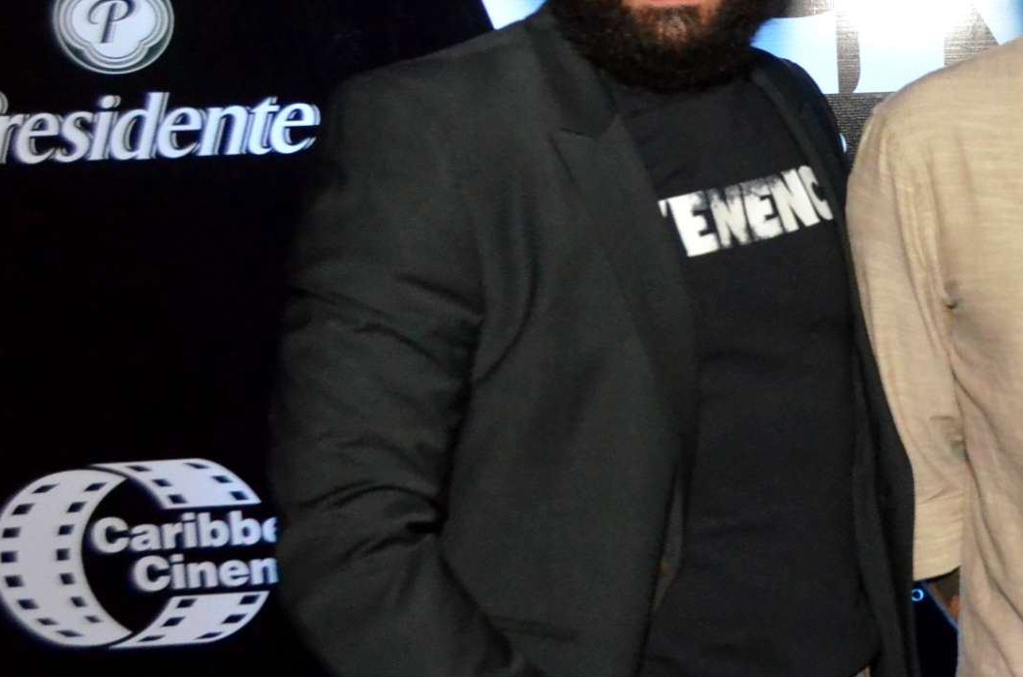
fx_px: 2183
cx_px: 1098
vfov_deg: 17.6
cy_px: 310
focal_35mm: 77
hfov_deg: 24.7
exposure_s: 1/100
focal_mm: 22
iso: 5000
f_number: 5
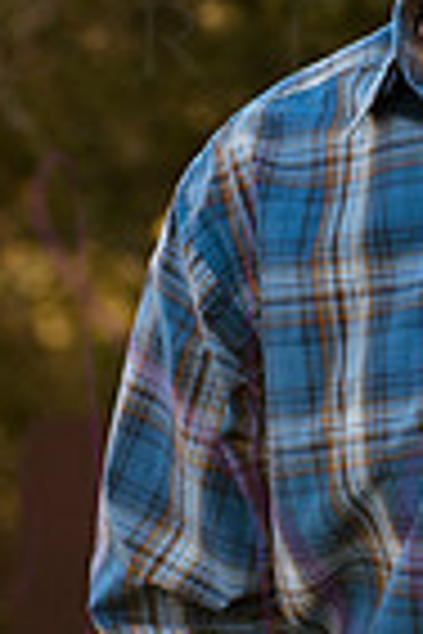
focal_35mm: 320
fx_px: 5640
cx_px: 580
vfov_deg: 6.4
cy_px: 198
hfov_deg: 4.3
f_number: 5
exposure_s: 1/1000
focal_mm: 100
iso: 800
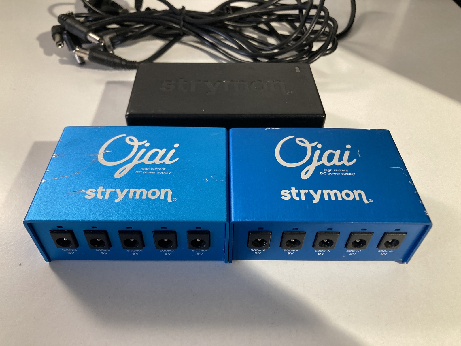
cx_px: 230
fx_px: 373
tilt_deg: -45.8
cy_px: 173
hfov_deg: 63.4
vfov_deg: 49.7
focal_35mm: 28
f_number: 1.8
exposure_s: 1/60
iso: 200
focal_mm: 3.99
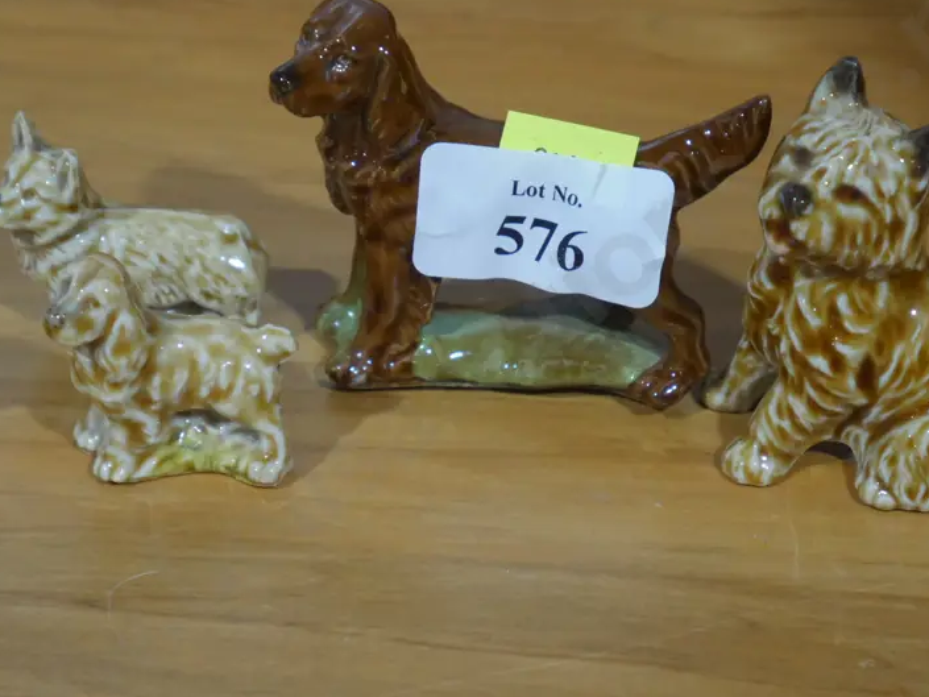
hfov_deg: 16.1
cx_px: 468
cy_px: 382
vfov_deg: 12.1
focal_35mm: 122
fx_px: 3275
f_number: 5.6
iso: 1250
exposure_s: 1/100
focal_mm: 42
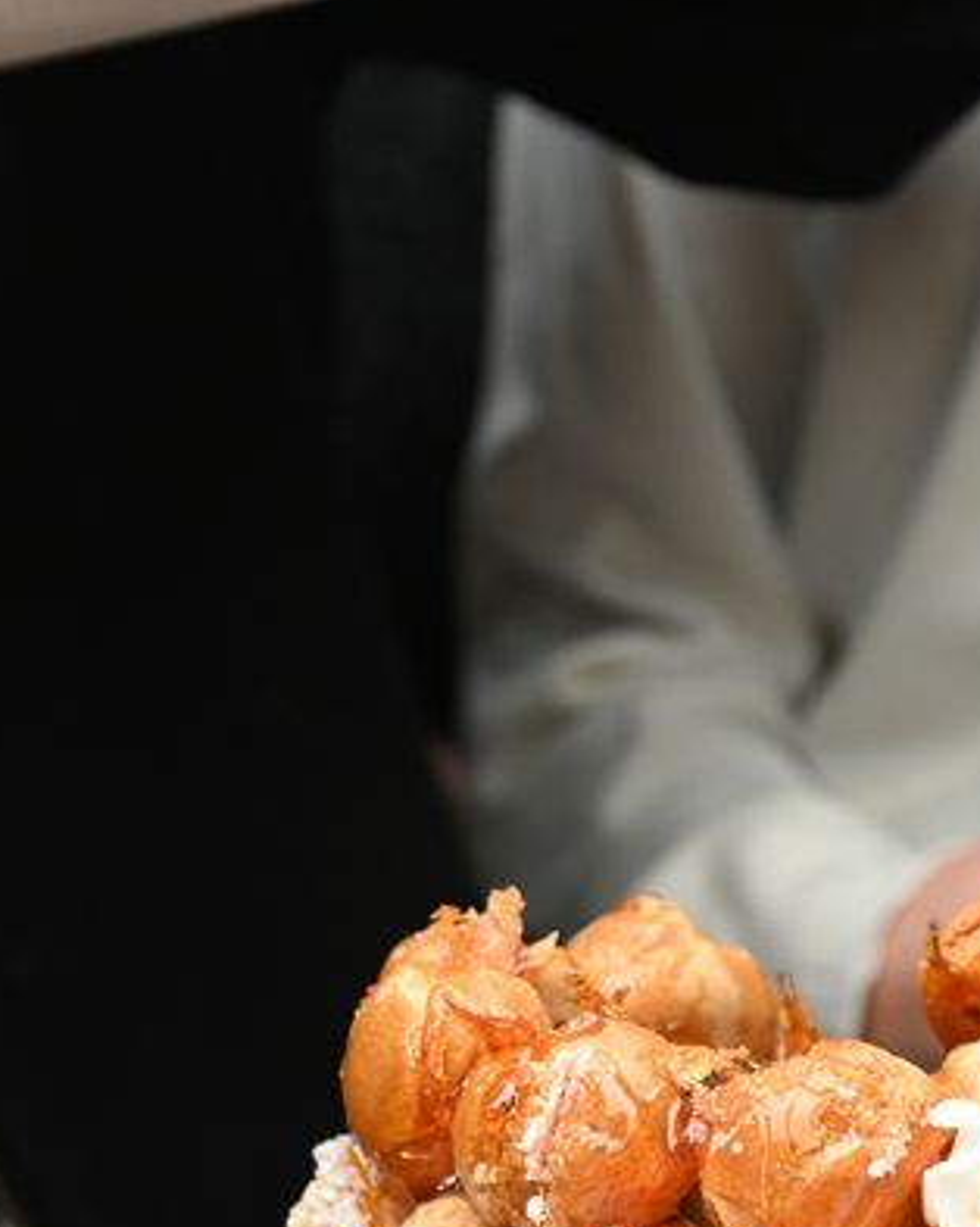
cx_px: 708
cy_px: 1474
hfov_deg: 7.2
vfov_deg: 8.9
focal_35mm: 214
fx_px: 7765
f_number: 4
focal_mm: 70
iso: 1600
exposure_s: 1/125
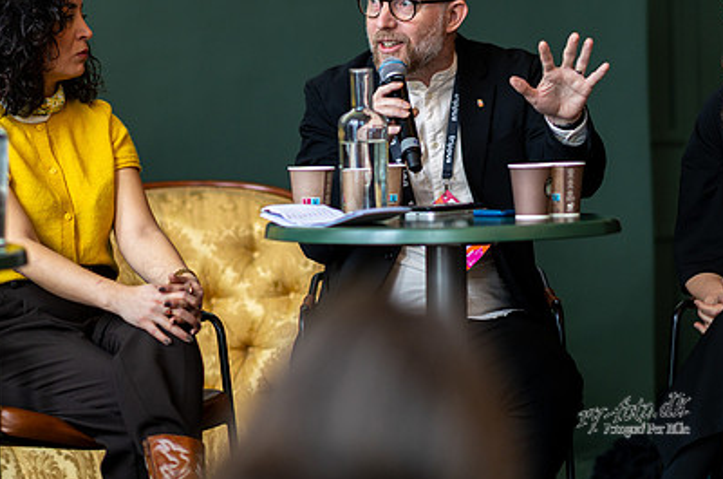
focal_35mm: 168
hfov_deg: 12.3
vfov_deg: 8.1
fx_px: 3367
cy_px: 68
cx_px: 329
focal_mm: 85
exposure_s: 1/200
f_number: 1.4
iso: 200
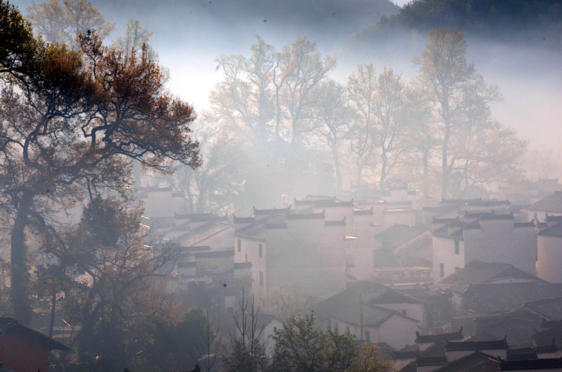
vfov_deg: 10.7
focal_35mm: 128
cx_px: 281
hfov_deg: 16.1
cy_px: 186
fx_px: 1985
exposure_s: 1/30
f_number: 25
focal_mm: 85
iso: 100
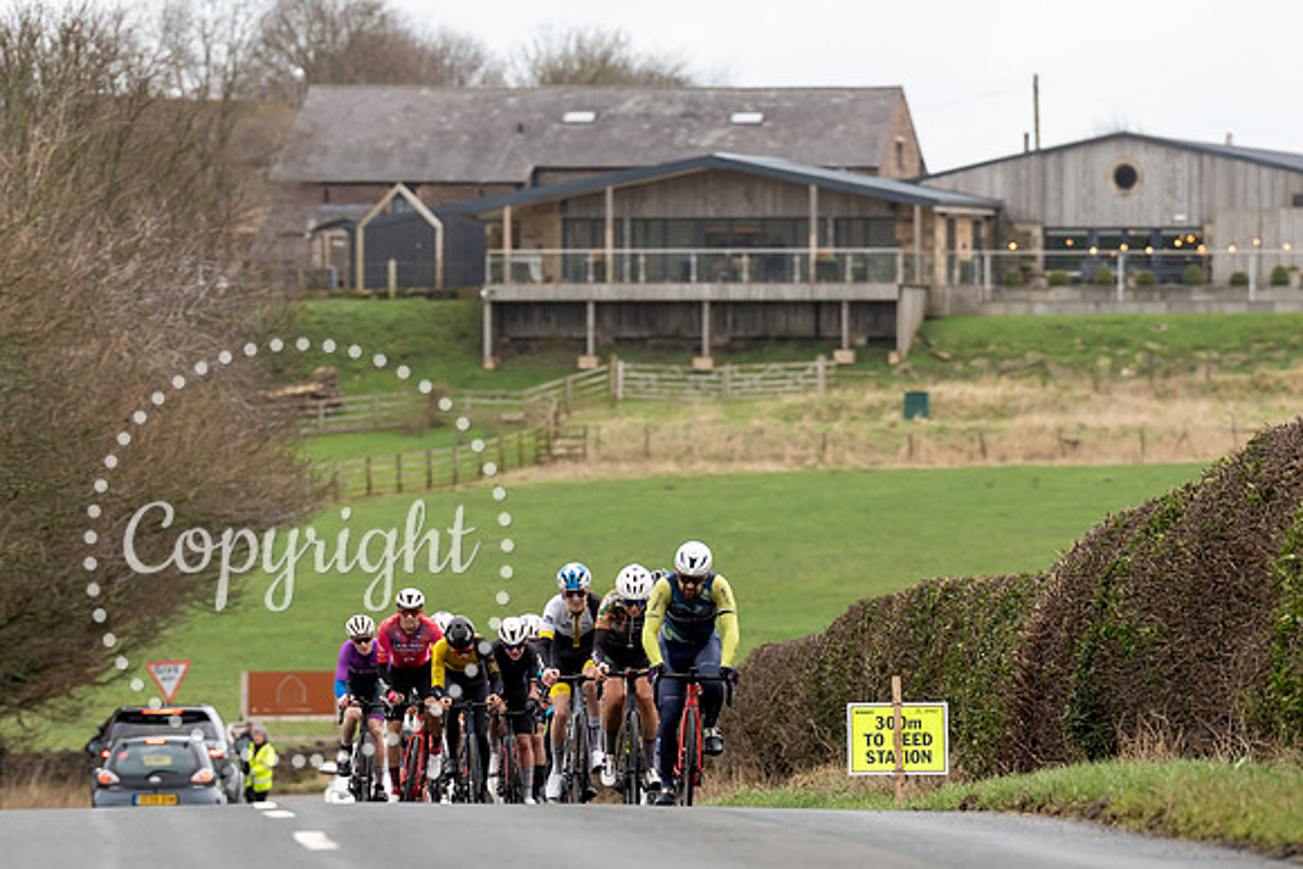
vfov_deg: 3.4
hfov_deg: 5.1
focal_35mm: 407
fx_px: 14723
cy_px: 609
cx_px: 744
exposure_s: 1/800
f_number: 4
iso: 400
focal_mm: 200
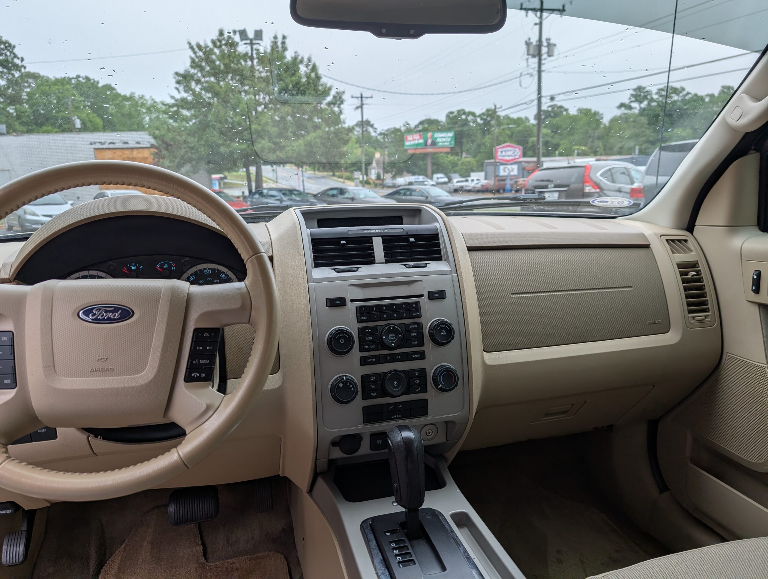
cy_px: 290
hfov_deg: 71.5
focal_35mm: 24
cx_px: 384
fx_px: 533
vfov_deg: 56.9
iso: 20
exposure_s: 1/239
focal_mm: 6.9
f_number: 1.68
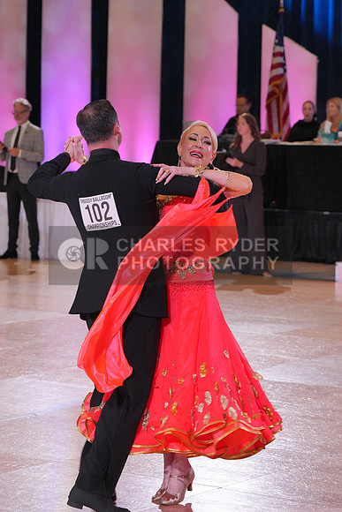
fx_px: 1780
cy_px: 256
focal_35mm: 125
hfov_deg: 11.0
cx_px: 171
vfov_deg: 16.4
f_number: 7.1
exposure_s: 1/400
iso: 5000
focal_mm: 125
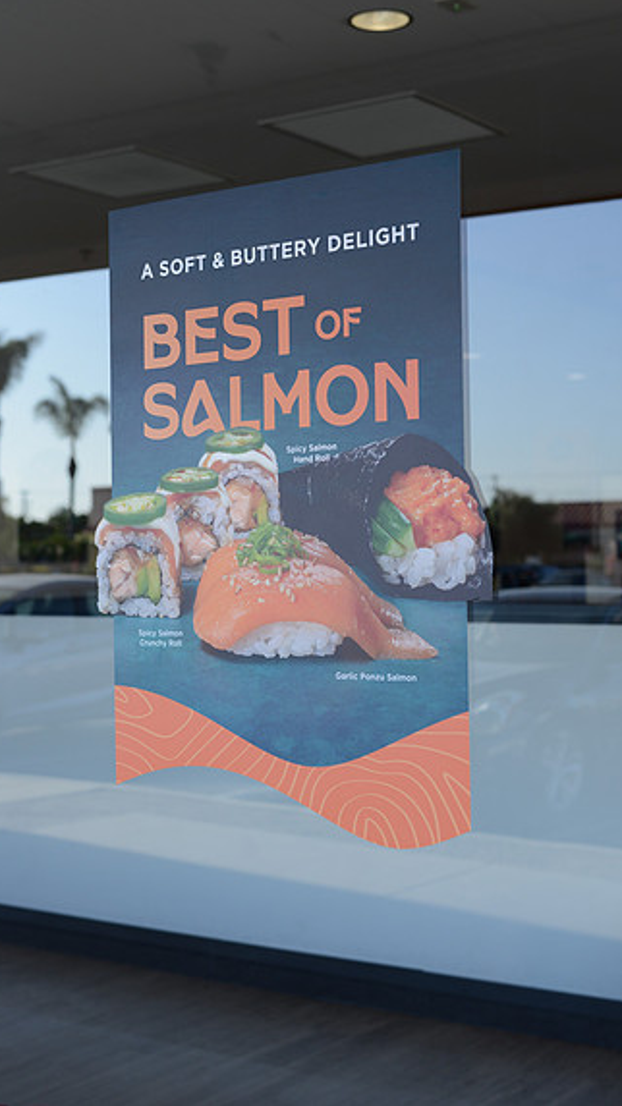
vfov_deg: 39.2
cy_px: 548
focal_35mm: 53
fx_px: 1555
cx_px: 298
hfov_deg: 22.6
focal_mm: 50
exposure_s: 1/200
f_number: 5
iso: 200
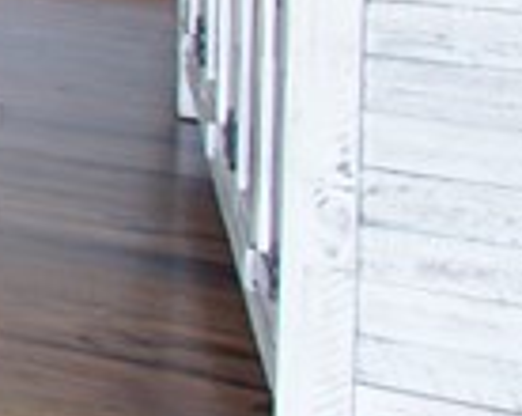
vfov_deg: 11.7
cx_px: -1392
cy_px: -541
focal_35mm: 111
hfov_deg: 9.1
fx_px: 1712
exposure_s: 1/1.6
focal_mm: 10
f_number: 6.3
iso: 100
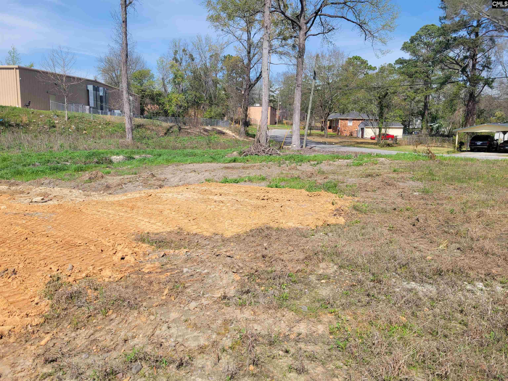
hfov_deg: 67.3
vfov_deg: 53.1
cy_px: 190
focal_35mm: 26
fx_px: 382
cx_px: 254
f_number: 1.8
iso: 40
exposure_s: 1/2175
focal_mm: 5.4
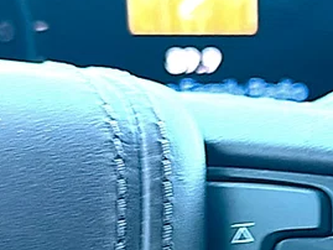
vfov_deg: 11.6
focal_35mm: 125
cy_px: 315
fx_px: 1203
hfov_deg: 15.2
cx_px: 400
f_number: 1.78
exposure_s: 1/54
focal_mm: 6.86
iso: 64
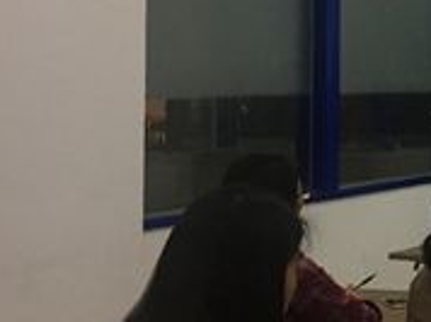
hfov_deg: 17.7
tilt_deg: +0.3
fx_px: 1219
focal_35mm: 98
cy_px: 73
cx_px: 666
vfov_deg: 15.0
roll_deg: -1.4
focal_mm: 4.15
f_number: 2.2
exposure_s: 1/33
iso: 125
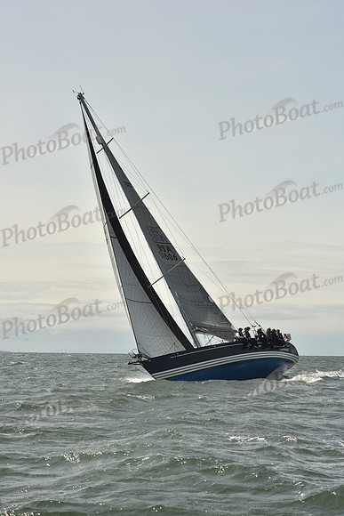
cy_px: 258
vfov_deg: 28.8
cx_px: 172
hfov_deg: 19.5
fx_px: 1003
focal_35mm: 70
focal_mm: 70
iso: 250
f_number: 10
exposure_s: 1/800
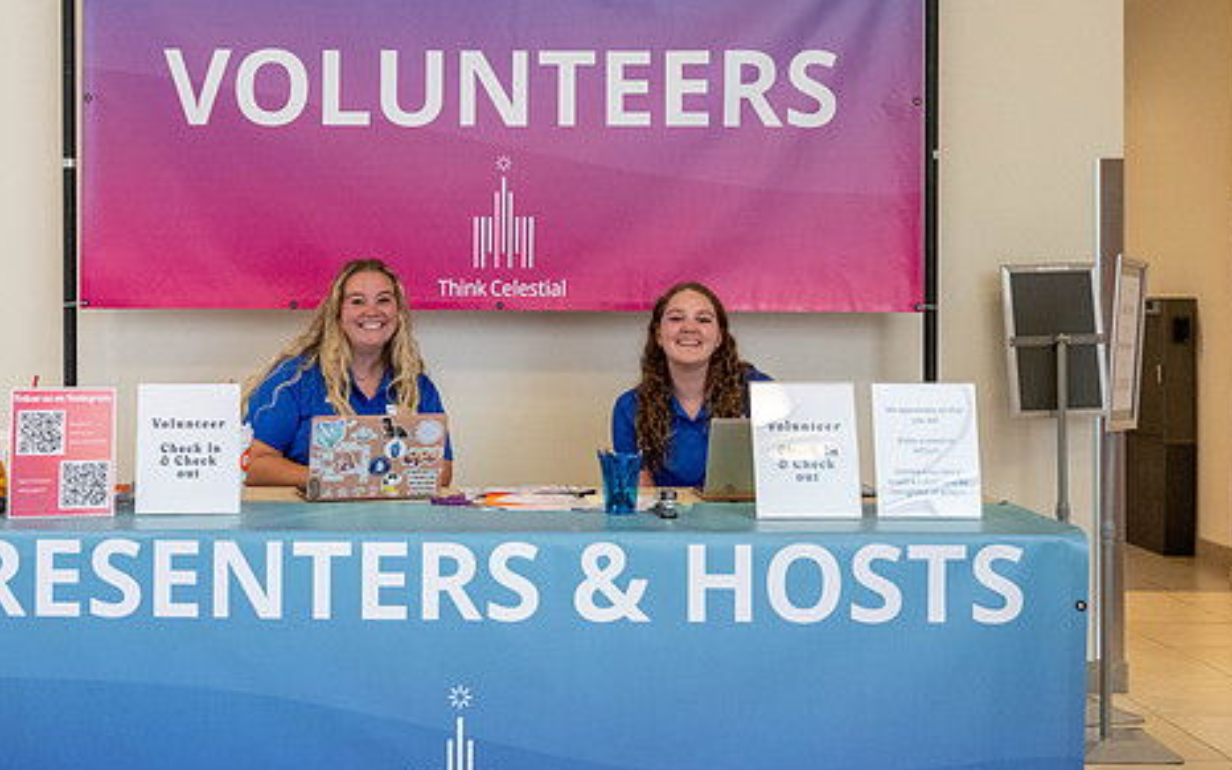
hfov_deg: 43.2
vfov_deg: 27.9
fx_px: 1544
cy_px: 314
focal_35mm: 46
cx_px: 477
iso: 3200
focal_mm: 30
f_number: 4
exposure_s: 1/250
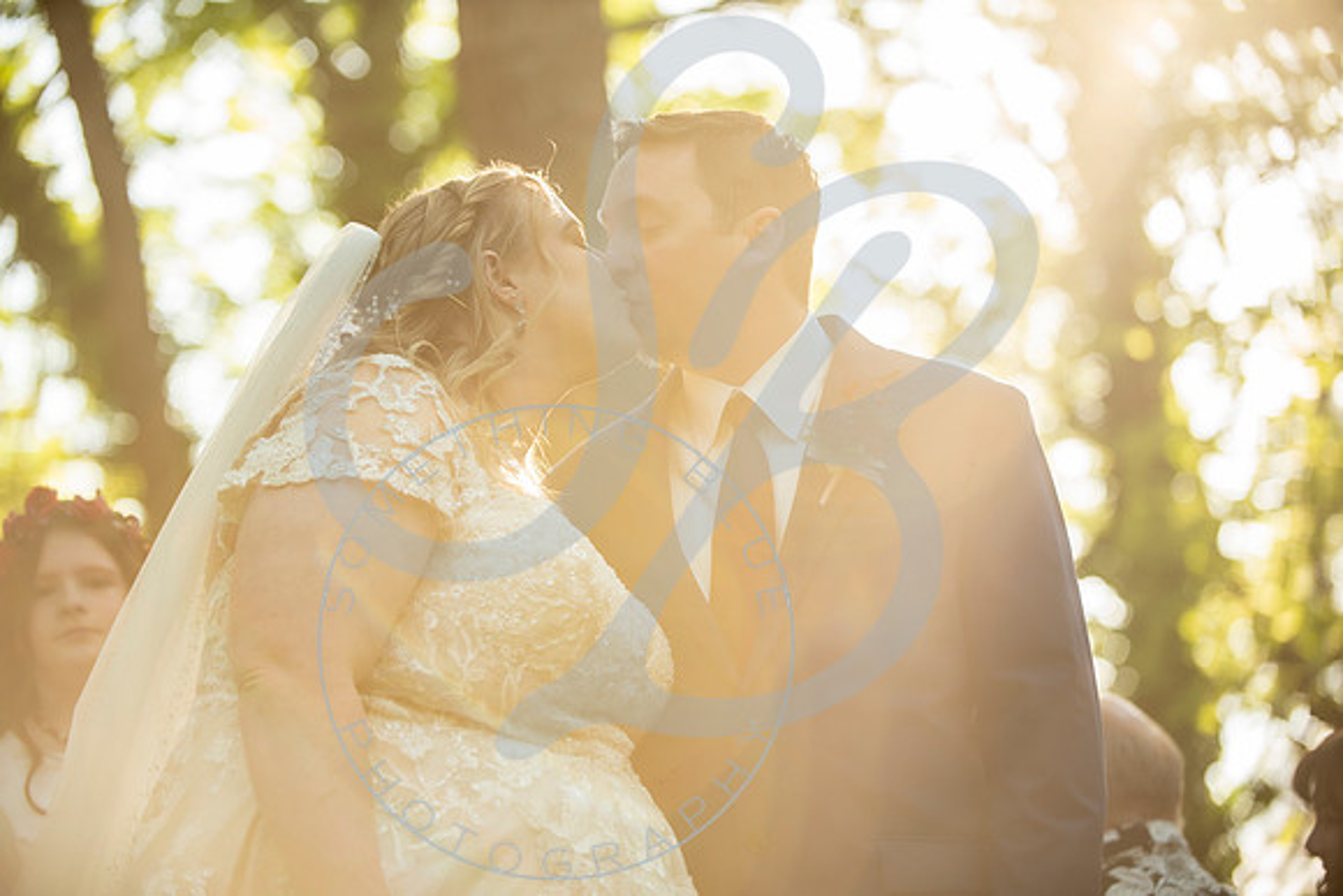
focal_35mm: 98
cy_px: 448
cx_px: 672
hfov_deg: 20.8
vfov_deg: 14.0
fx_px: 3657
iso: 160
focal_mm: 98
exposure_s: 1/250
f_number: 2.8
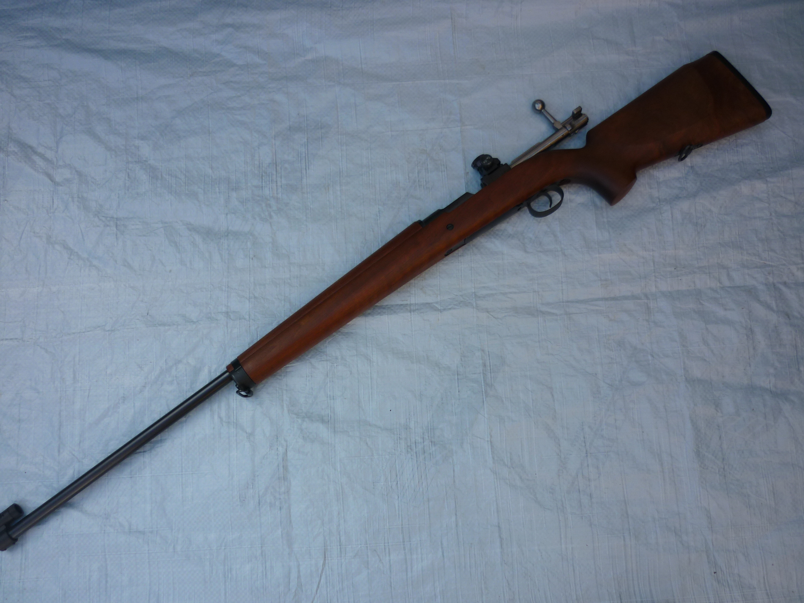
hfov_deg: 55.4
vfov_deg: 42.9
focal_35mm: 33
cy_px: 302
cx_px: 402
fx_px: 766
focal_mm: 5.5
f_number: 2.8
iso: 80
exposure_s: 1/200
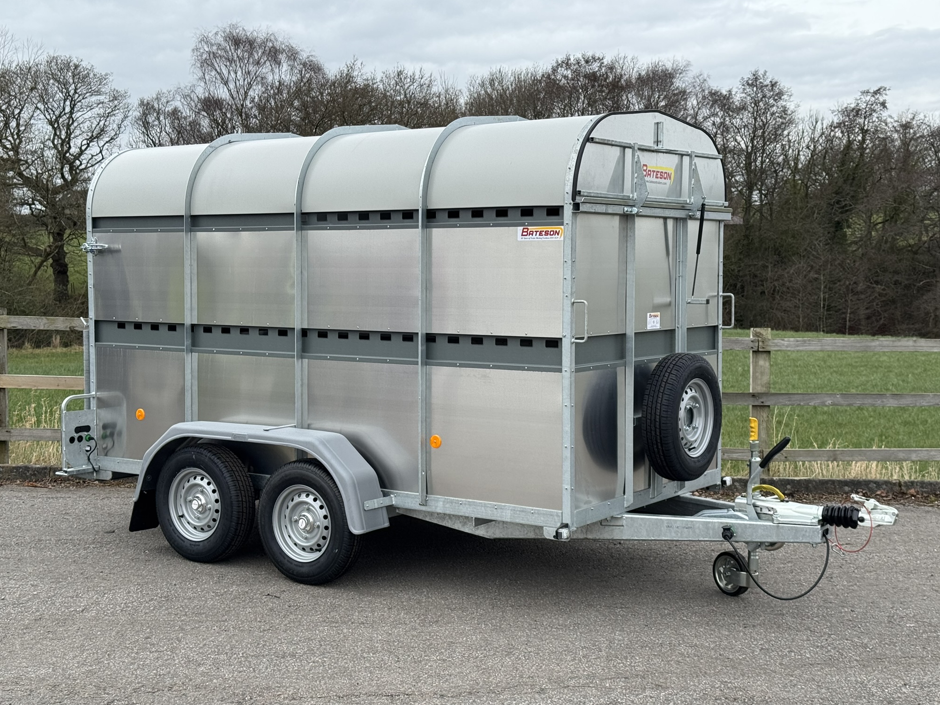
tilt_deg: -4.4
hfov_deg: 38.9
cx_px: 478
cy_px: 357
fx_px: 1331
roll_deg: +1.7
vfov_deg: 29.7
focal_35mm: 49
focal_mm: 6.76
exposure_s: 1/900
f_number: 1.78
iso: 64
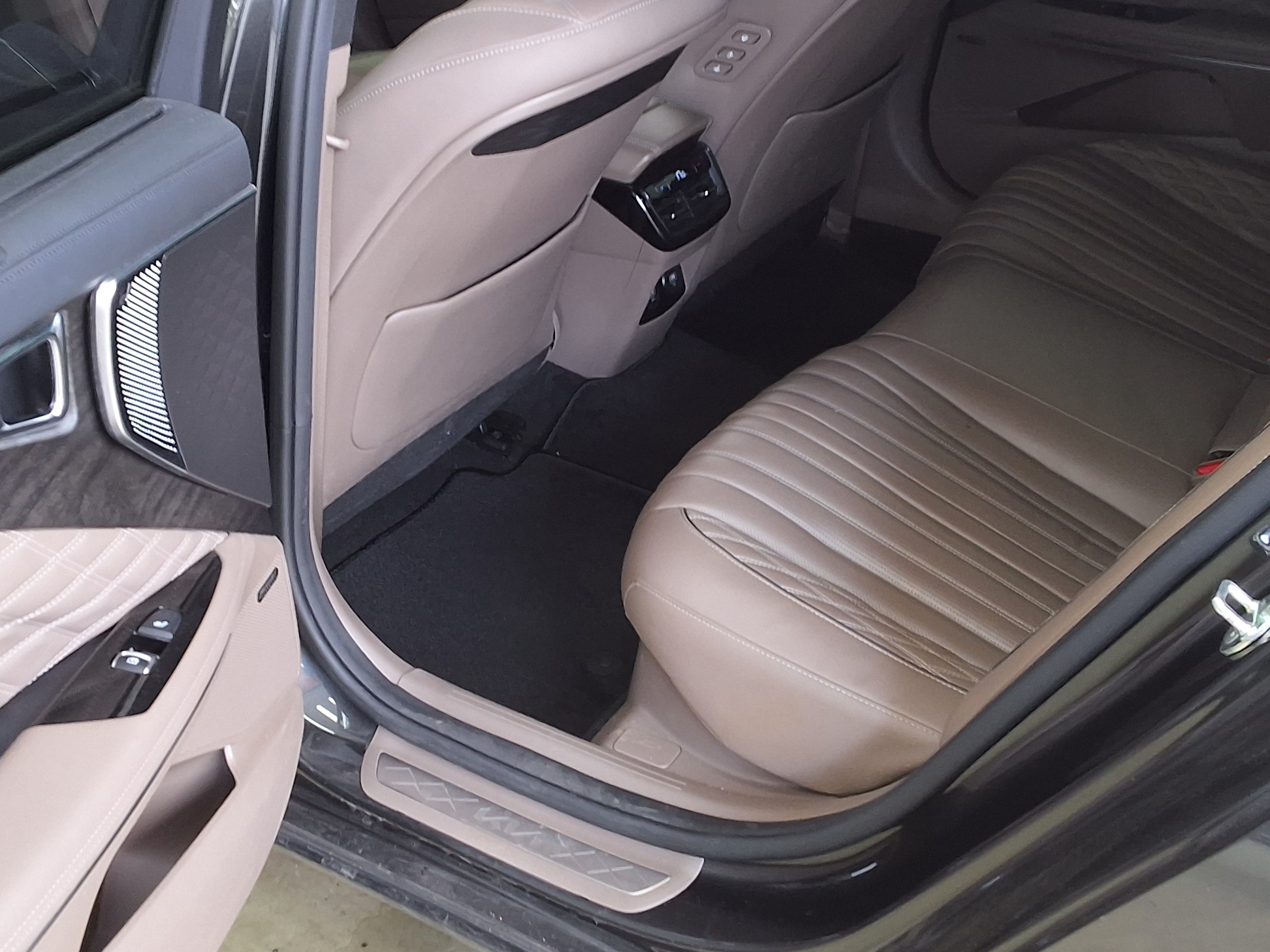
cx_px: 614
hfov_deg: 40.4
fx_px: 1724
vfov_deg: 30.8
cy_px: 387
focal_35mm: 47
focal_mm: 2.91
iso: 64
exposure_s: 1/40
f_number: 1.9
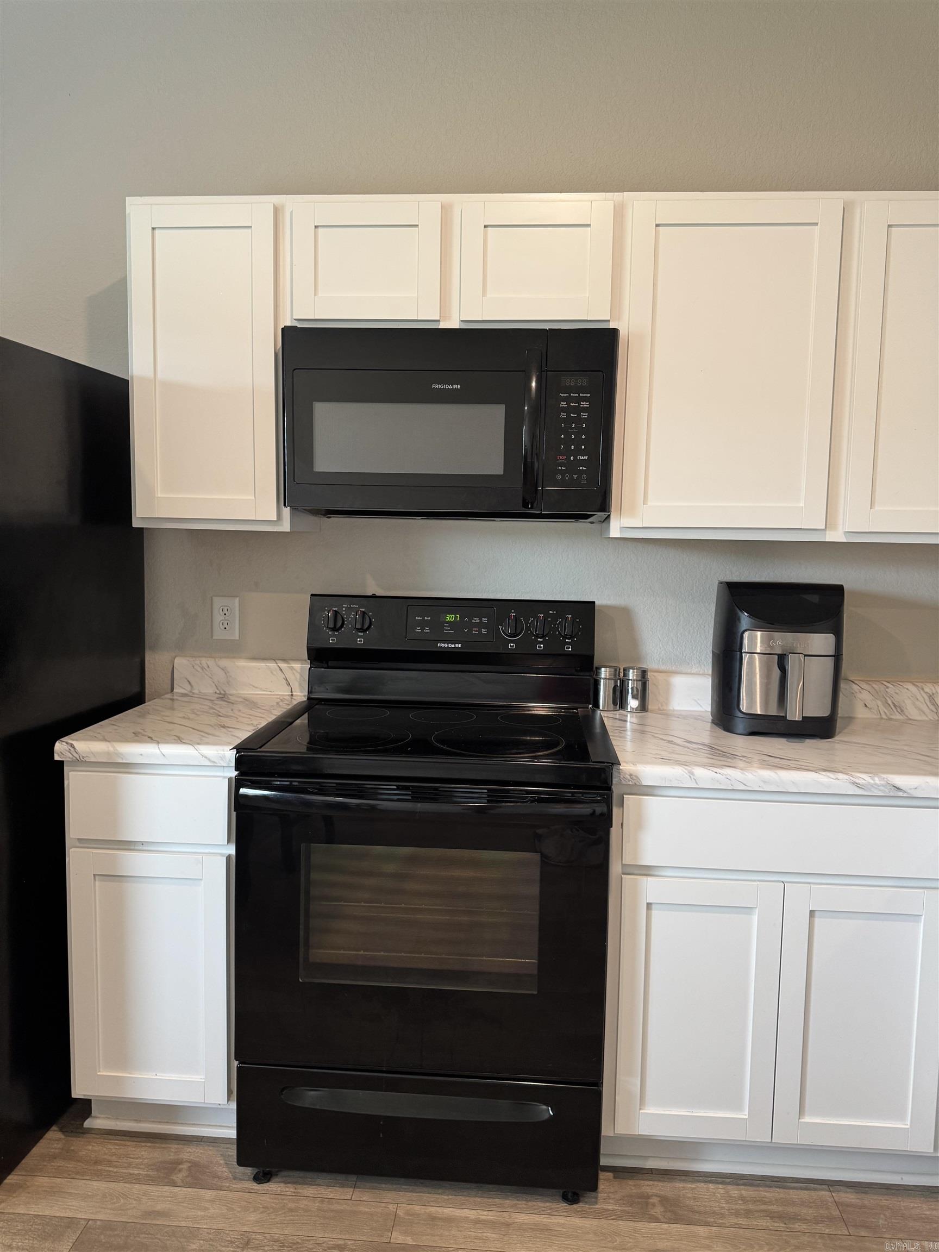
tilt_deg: -6.3
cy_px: 626
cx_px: 470
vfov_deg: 71.6
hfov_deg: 56.8
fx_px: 868
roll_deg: -0.9
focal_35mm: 24
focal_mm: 6.76
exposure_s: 1/60
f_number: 1.78
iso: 250
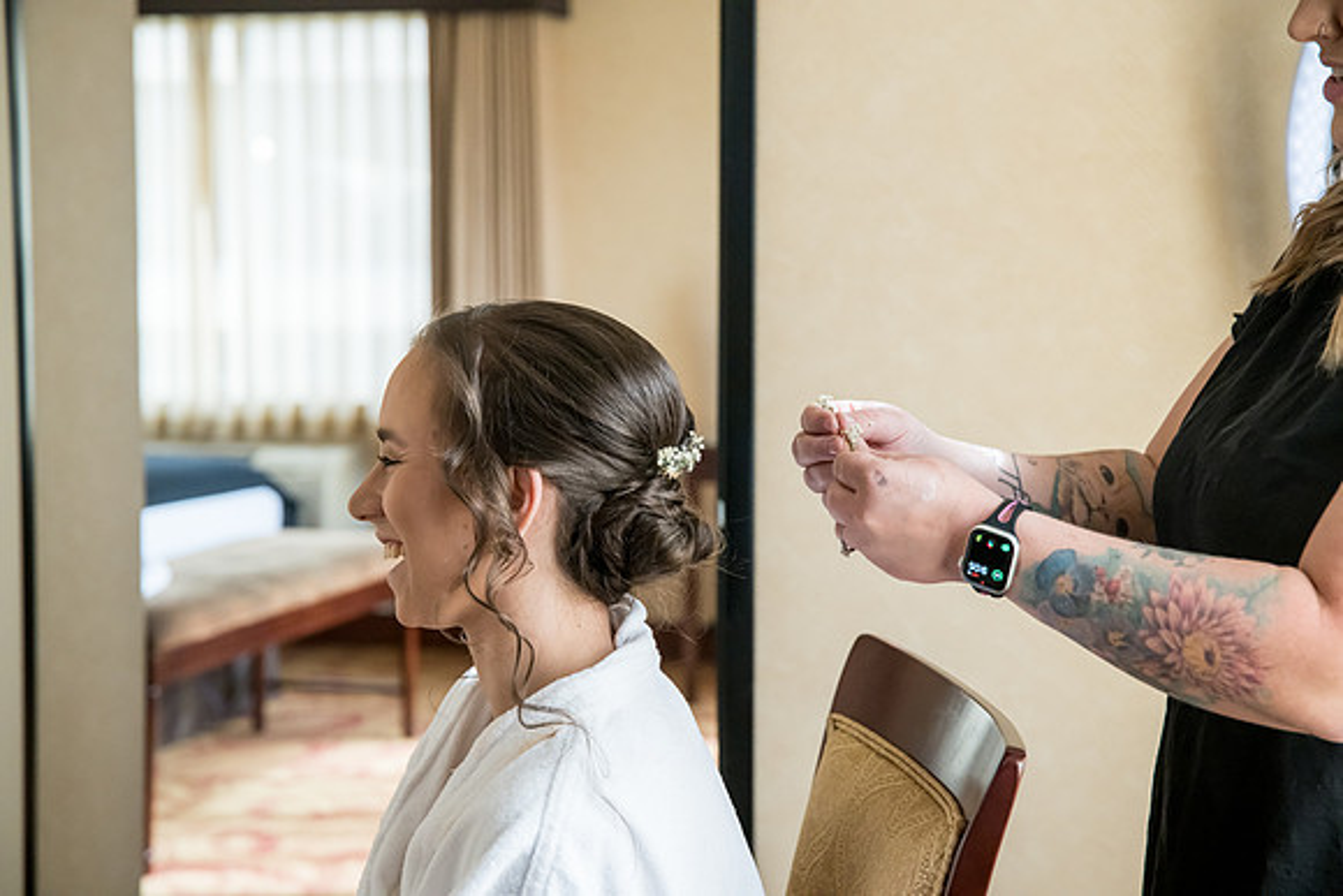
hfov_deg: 28.8
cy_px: 448
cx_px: 672
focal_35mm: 70
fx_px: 2612
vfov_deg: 19.5
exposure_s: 1/320
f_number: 4.5
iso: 2000
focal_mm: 70
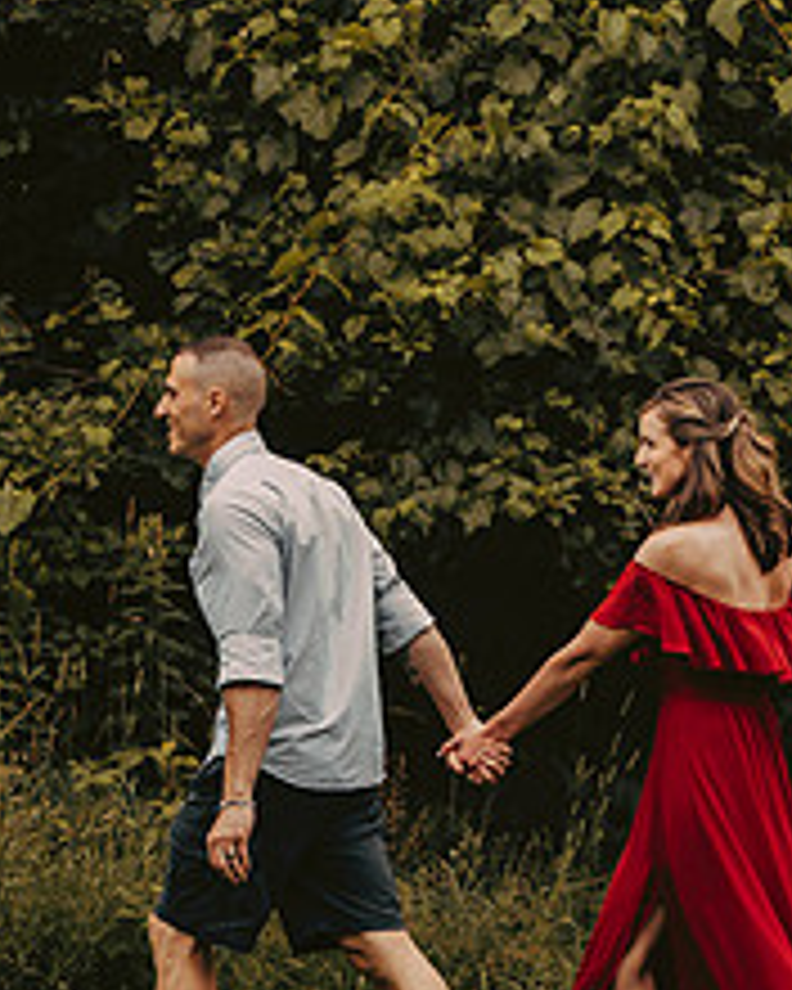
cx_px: 729
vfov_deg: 6.4
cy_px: 677
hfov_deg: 5.1
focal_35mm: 302
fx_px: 8849
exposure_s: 1/1250
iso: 640
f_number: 2.8
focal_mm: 122
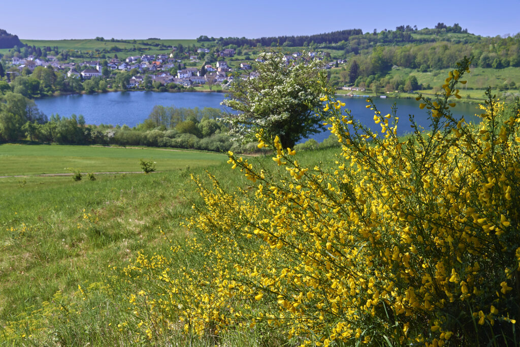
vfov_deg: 36.9
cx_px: 260
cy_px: 174
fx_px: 520
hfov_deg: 53.1
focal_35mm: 36
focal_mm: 36
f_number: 11
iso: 140
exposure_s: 1/90
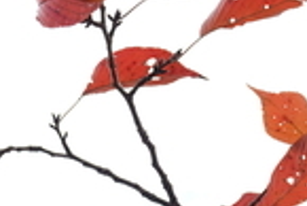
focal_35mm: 244
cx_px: 169
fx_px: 2083
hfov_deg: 8.4
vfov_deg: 5.6
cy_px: 142
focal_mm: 59
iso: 100
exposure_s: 1/80
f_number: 6.3
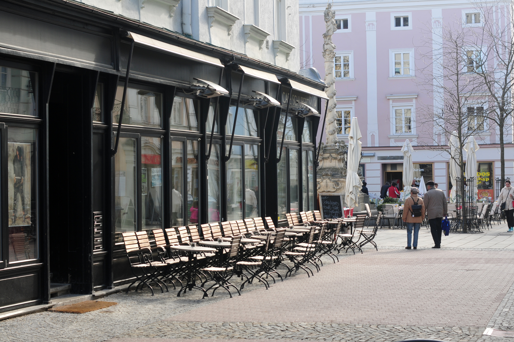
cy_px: 171
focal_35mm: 75
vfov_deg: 18.1
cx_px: 257
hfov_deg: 27.0
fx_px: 1070
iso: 200
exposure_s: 1/125
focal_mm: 50
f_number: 5.6
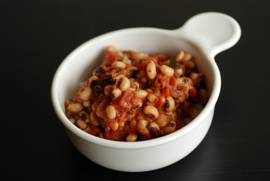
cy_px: 90
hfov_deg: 22.6
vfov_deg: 15.2
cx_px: 135
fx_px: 676
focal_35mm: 90
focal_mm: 60
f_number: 3.3
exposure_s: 1/25
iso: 200
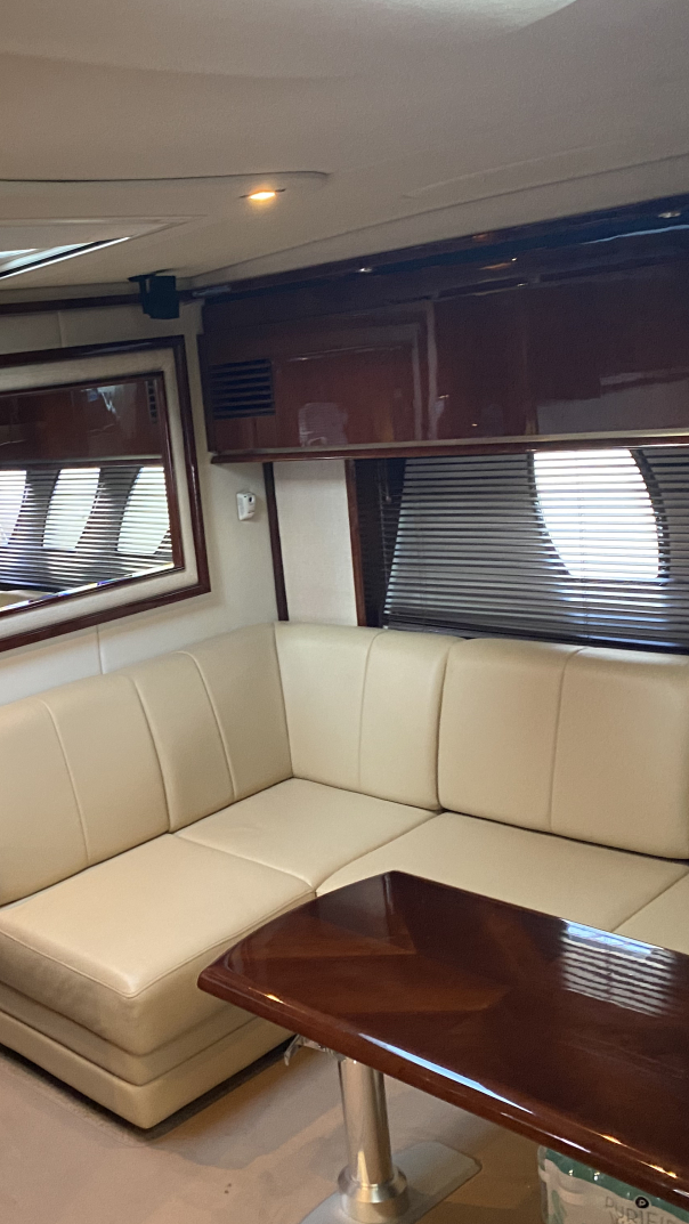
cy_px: 613
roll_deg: +7.0
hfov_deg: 30.1
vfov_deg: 52.8
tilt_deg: -9.4
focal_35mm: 38
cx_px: 88
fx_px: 1234
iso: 500
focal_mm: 4.25
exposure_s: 1/42
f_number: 1.8
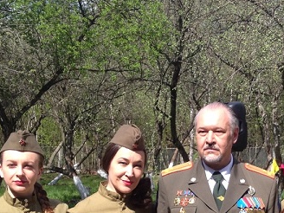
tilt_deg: -11.9
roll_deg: +0.4
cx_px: 235
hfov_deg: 20.2
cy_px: 228
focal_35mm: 96
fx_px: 788
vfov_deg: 15.1
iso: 50
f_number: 2.4
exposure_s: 1/951
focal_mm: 4.28
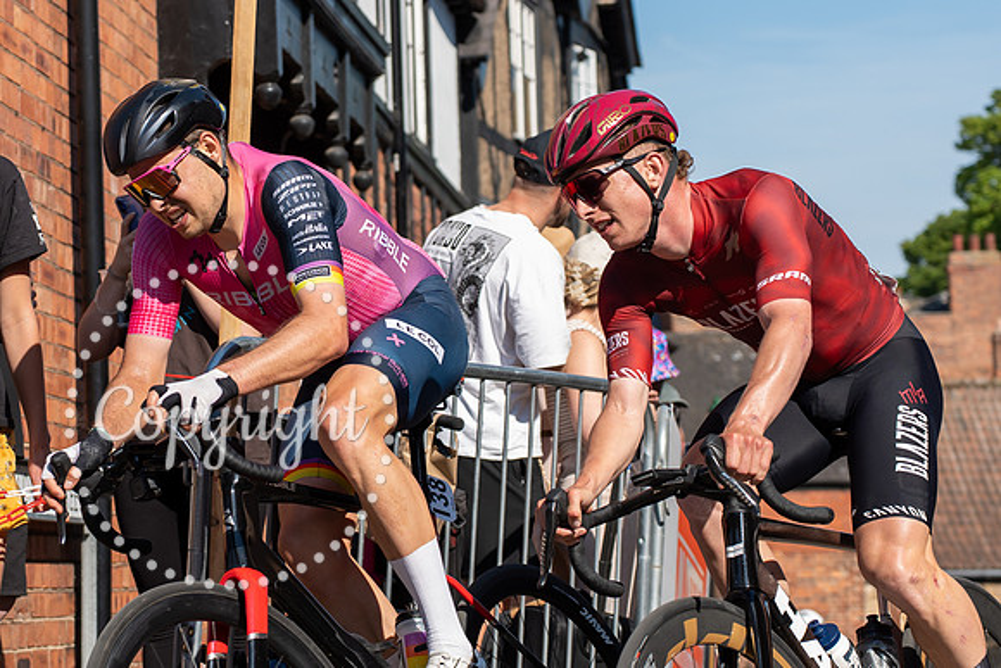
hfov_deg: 16.5
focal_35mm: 124
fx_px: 3447
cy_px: 335
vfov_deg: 11.1
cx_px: 348
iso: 100
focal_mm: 56
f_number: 3.5
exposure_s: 1/1000
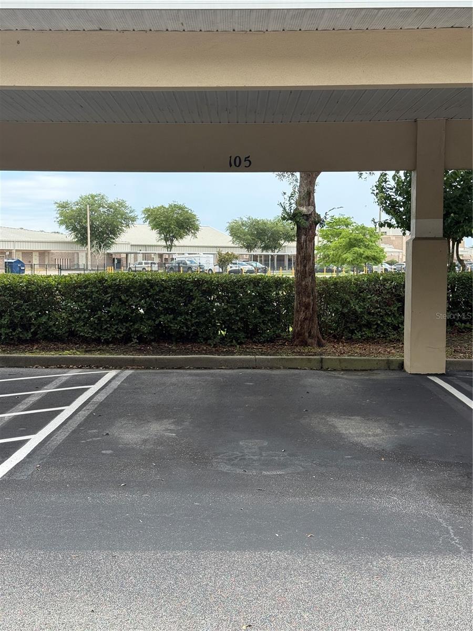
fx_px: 875
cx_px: 236
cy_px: 316
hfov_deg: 30.3
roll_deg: -0.4
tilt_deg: -2.3
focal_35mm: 48
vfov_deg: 39.7
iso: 100
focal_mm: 6.76
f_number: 1.78
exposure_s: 1/1185
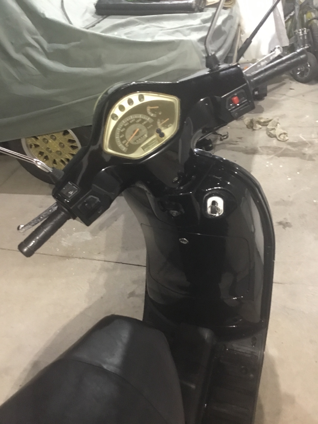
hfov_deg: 45.4
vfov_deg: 58.4
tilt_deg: -37.4
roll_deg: +3.2
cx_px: 159
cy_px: 212
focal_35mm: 31
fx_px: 380
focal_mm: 3.3
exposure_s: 1/17
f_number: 2.4
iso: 500
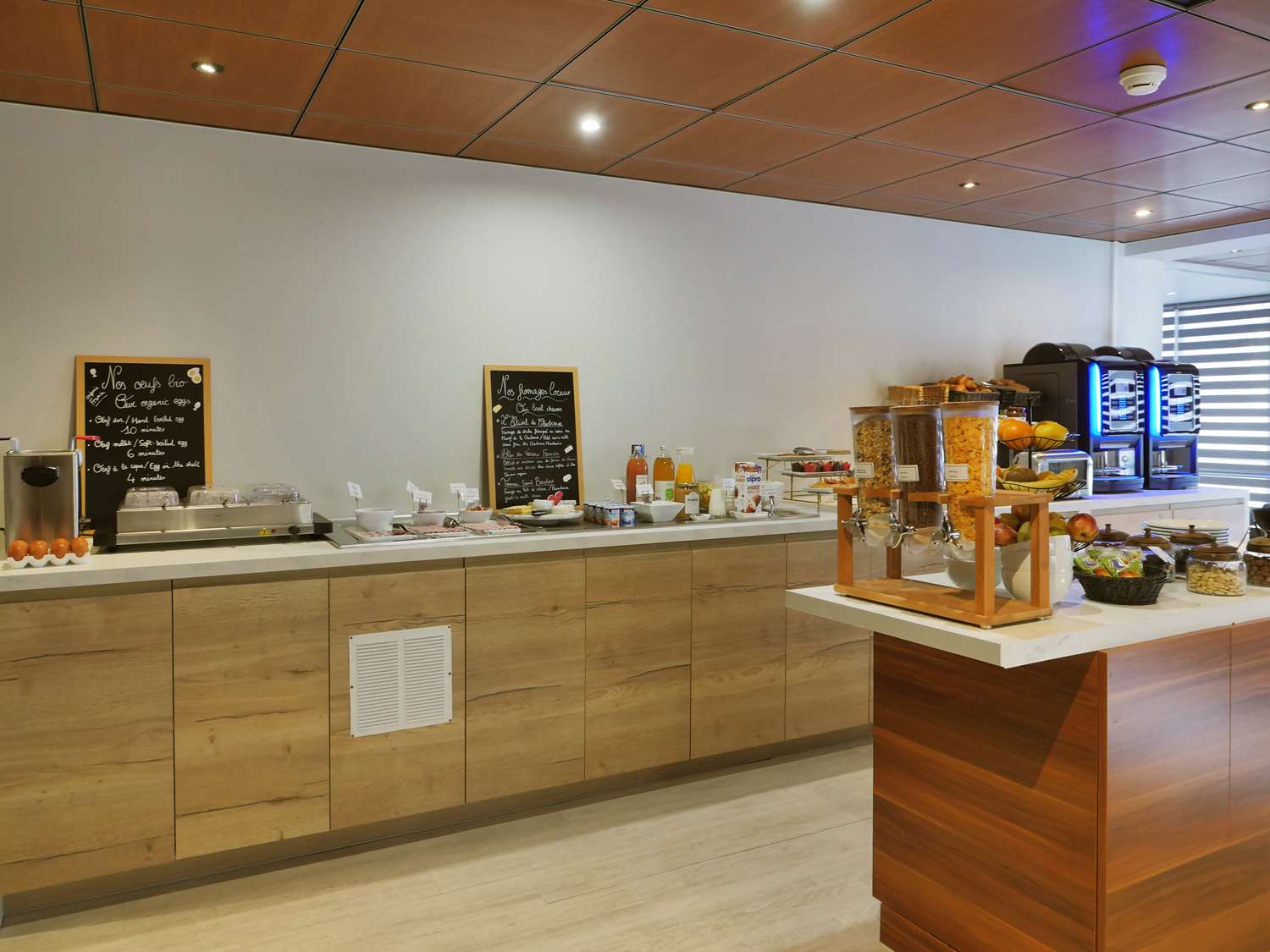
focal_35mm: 24
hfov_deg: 71.6
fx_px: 881
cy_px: 476
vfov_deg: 56.8
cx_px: 635
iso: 400
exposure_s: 1/15
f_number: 5
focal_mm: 12
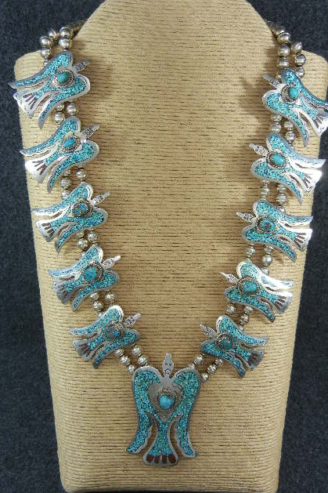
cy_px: 248
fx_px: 492
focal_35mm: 36
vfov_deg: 53.1
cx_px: 168
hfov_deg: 36.9
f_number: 3.6
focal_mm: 6.2
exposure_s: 1/30
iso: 222
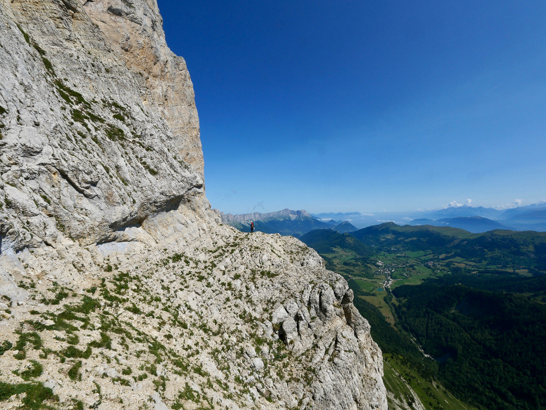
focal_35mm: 14
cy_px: 205
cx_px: 273
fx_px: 221
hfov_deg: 102.0
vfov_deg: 85.7
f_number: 8
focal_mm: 7
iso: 200
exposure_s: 1/800
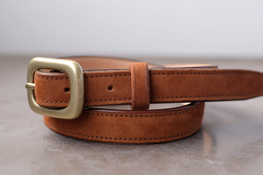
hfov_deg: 25.7
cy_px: 90
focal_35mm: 79
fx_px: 577
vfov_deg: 17.2
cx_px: 128
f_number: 2.8
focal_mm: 35
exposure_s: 1/75
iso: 200
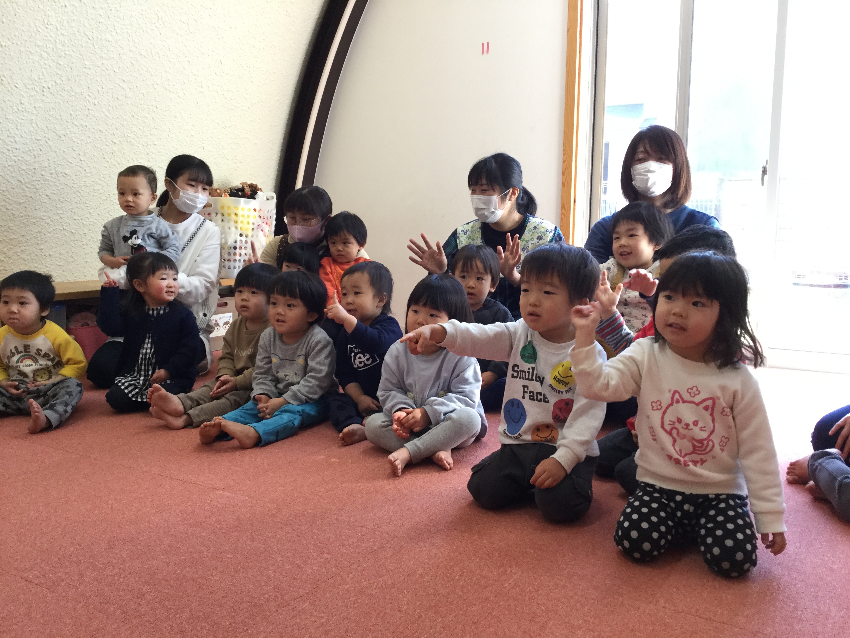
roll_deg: +0.7
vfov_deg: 45.4
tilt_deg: -8.2
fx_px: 761
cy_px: 319
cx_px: 425
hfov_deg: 58.4
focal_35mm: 31
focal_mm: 3.3
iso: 40
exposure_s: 1/30
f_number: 2.4
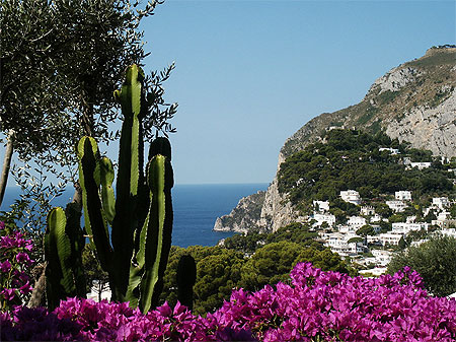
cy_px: 171
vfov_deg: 27.0
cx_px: 228
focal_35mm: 54
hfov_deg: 35.6
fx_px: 711
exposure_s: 1/250
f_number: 8
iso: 64
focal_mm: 11.28
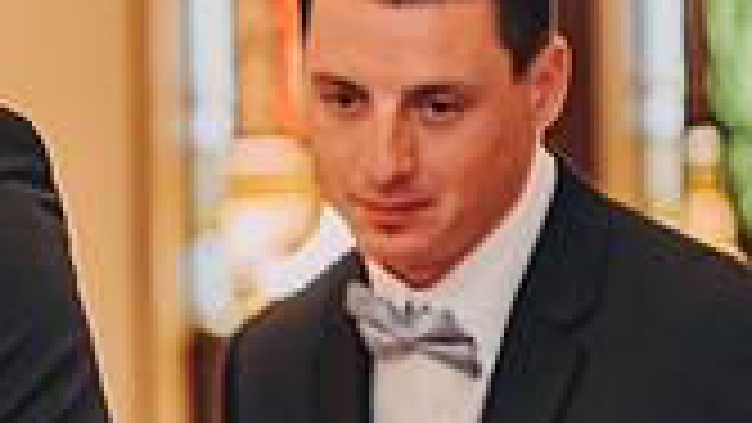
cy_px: 200
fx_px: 7638
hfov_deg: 5.6
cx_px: -536
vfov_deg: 3.2
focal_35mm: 383
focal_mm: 105
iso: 800
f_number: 2.8
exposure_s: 1/80
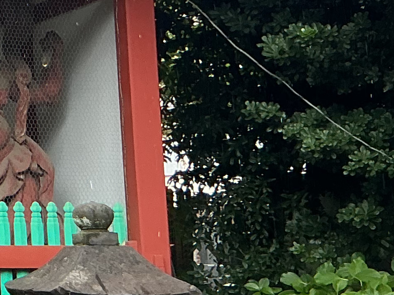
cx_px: -443
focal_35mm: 124
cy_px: 50
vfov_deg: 11.9
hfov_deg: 13.2
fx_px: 1411
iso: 20
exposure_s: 1/204
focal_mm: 3
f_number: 1.8
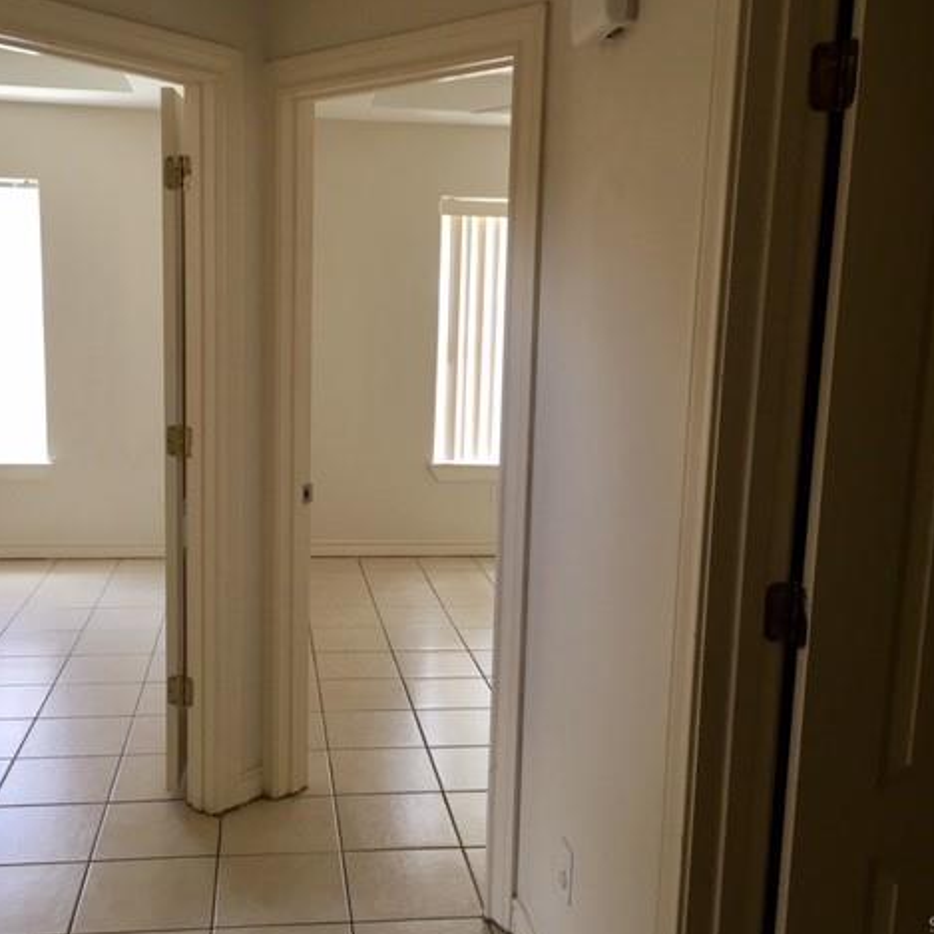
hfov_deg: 47.1
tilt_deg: -8.9
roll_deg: -2.5
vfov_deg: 47.2
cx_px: 406
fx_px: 1068
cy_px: 470
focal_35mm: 35
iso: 25
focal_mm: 4.15
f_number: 2.2
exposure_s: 1/15
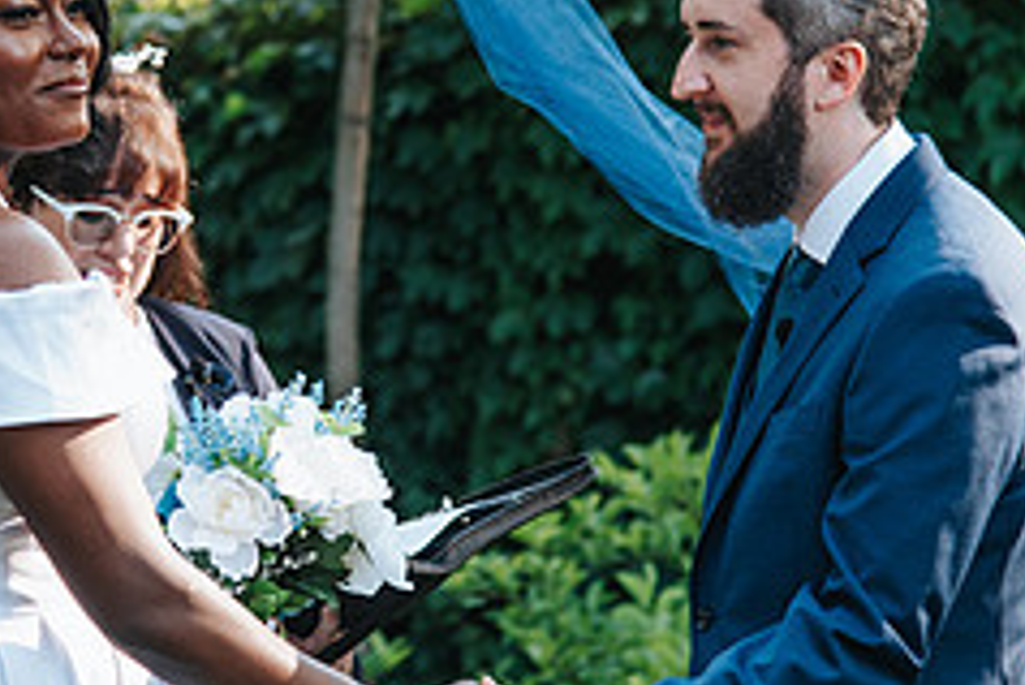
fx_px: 6410
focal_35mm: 225
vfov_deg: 6.1
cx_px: 276
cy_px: 136
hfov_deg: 9.1
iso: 400
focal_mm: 86
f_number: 4
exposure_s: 1/250
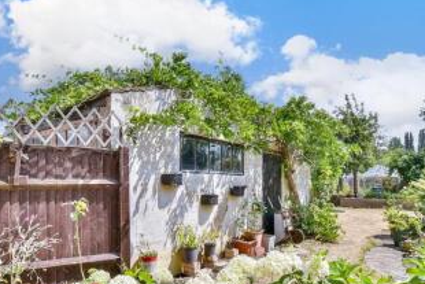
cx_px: 247
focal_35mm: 23
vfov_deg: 54.1
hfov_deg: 75.5
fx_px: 272
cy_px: 189
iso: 200
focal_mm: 10
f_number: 8
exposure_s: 1/400
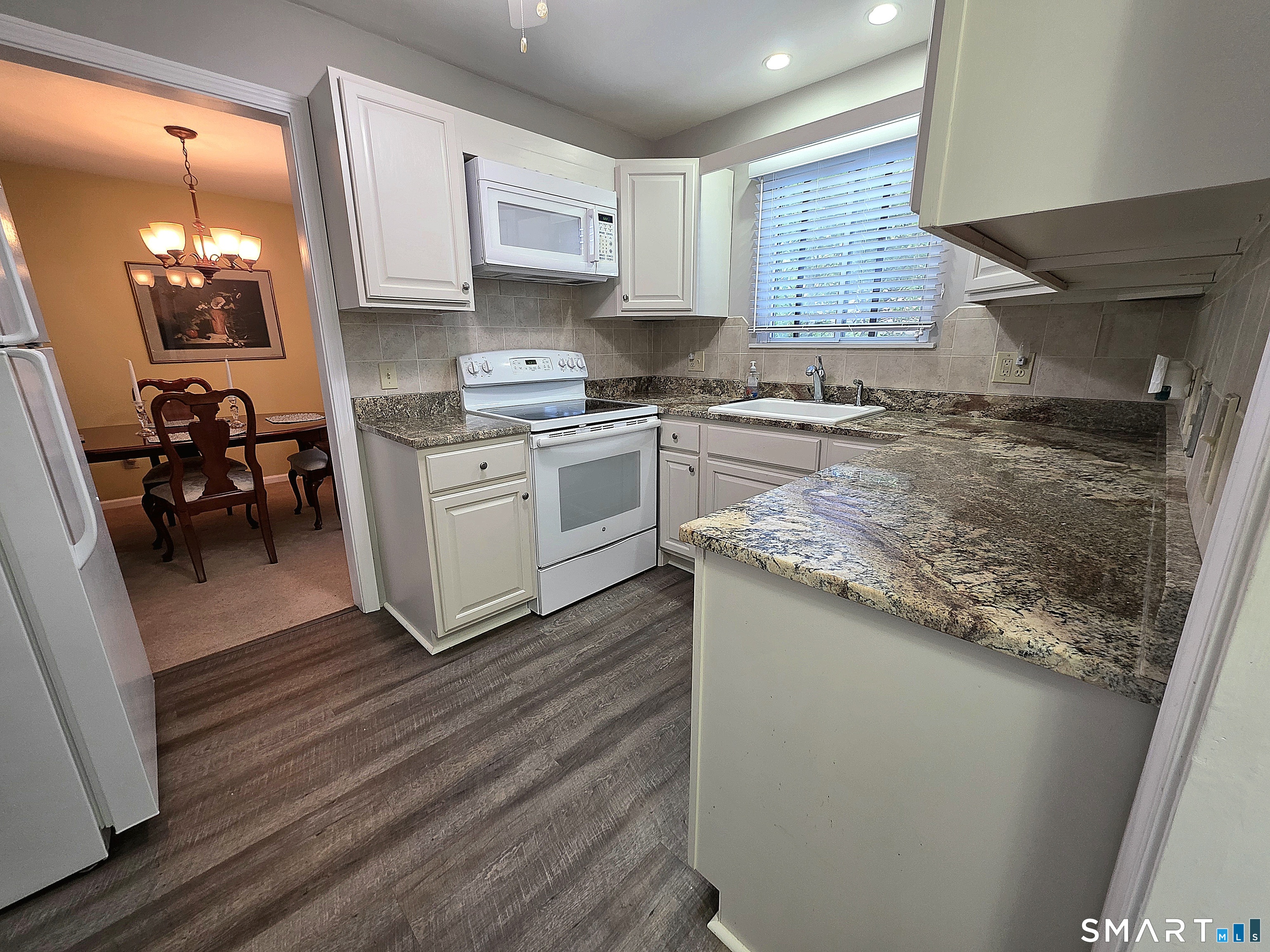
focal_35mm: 13
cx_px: 635
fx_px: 477
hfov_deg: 106.2
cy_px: 476
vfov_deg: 89.9
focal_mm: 2.2
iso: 160
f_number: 1.9
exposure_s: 1/60.2
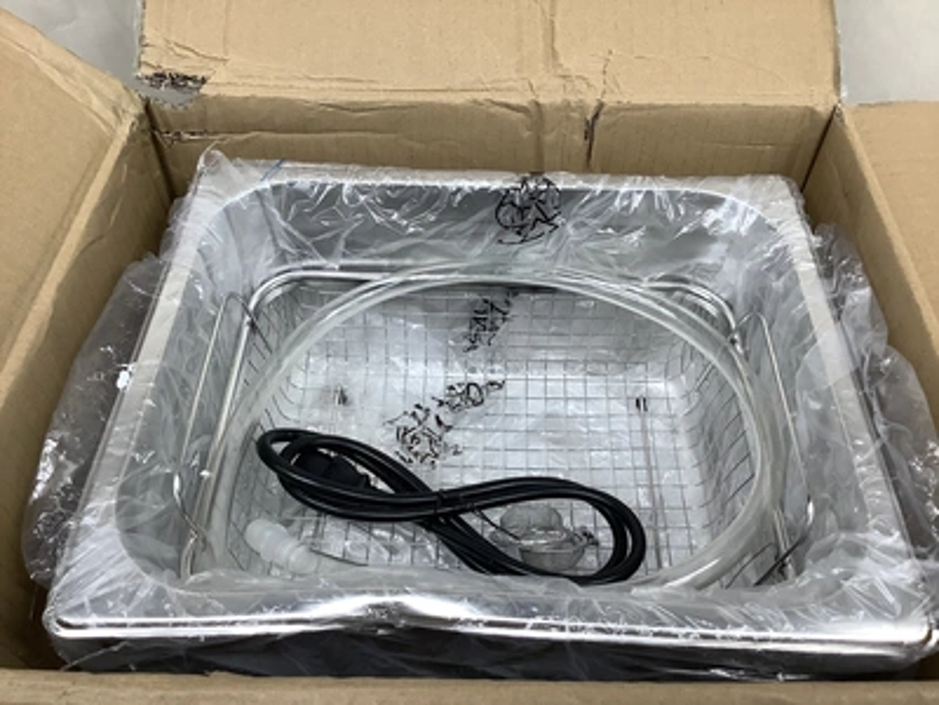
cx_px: 470
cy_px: 352
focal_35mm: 31
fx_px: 841
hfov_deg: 58.4
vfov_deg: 45.4
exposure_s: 1/120
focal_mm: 3.3
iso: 80
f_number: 2.4
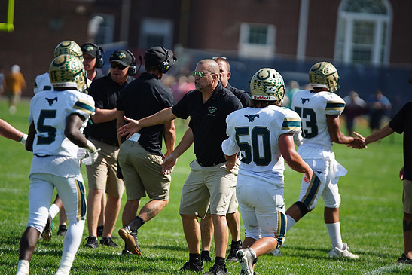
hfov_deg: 6.5
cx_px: 202
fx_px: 3640
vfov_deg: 4.3
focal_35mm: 318
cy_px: 142
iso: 400
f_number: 2.8
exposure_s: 1/4000
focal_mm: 300
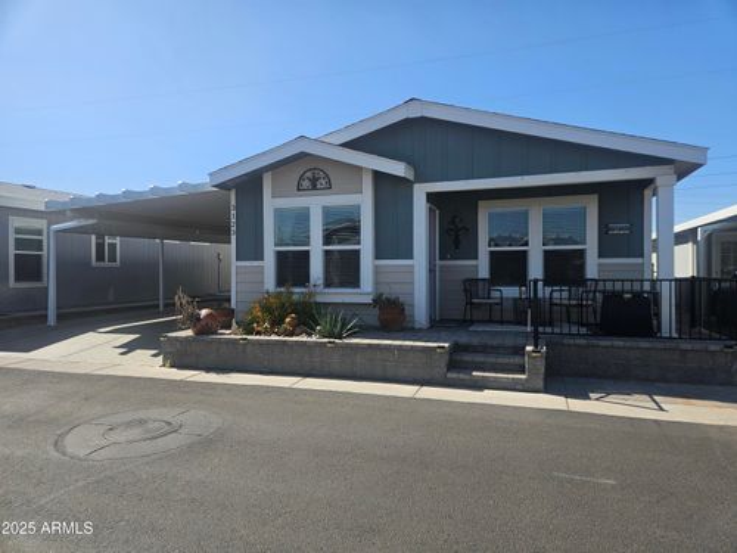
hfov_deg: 73.9
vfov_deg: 58.9
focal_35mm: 23
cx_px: 368
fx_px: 490
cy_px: 276
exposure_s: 1/1732
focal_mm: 5.4
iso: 25
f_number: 1.8
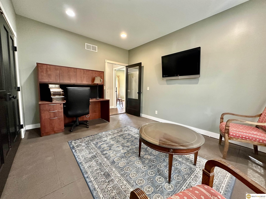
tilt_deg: -5.2
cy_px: 100
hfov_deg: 102.1
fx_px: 108
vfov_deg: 85.7
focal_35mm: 14
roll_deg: -0.8
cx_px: 133
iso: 500
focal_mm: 2.22
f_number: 2.2
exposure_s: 1/60
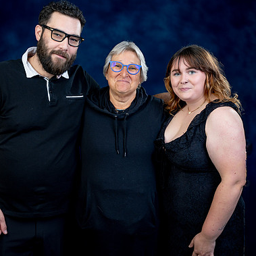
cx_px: 99
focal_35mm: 52
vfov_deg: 32.8
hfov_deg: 32.7
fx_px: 435
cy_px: 128
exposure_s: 1/200
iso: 200
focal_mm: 40
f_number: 4.5
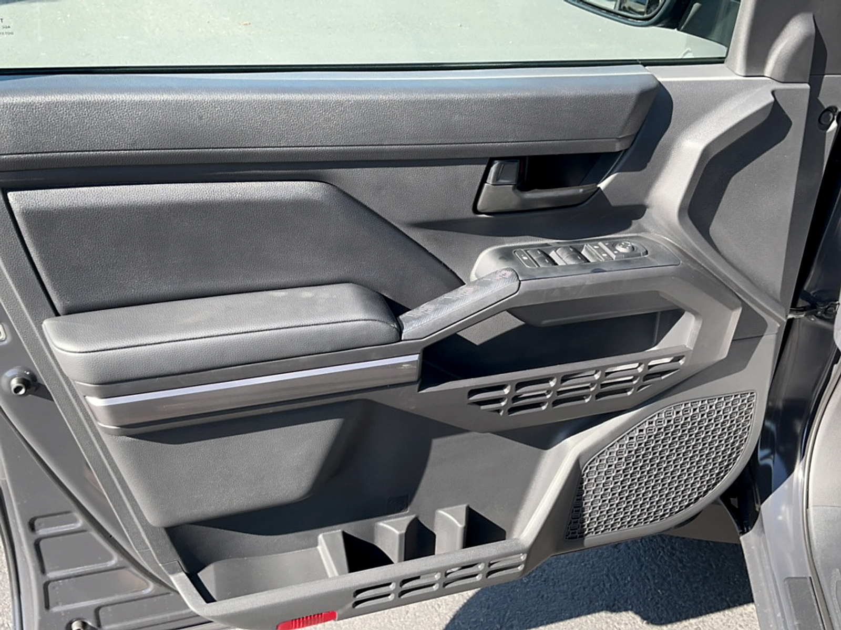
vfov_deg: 46.8
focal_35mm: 30
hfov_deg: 60.0
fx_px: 729
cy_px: 315
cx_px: 420
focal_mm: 3
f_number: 1.8
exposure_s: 1/168
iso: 20
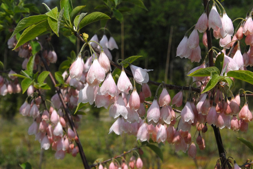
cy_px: 84
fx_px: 686
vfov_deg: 14.1
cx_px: 126
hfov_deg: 20.9
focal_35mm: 98
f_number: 13
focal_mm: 65
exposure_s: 1/640
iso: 400
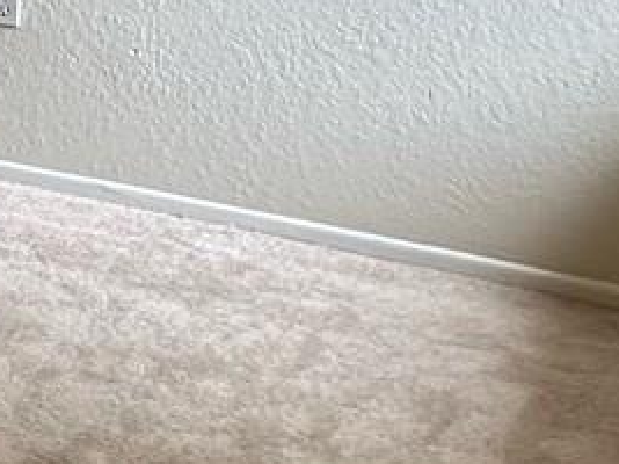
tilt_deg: -20.2
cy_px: 67
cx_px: -403
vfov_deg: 17.4
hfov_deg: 19.2
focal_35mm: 84
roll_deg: +1.2
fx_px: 1501
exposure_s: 1/60
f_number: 2.2
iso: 200
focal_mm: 2.22
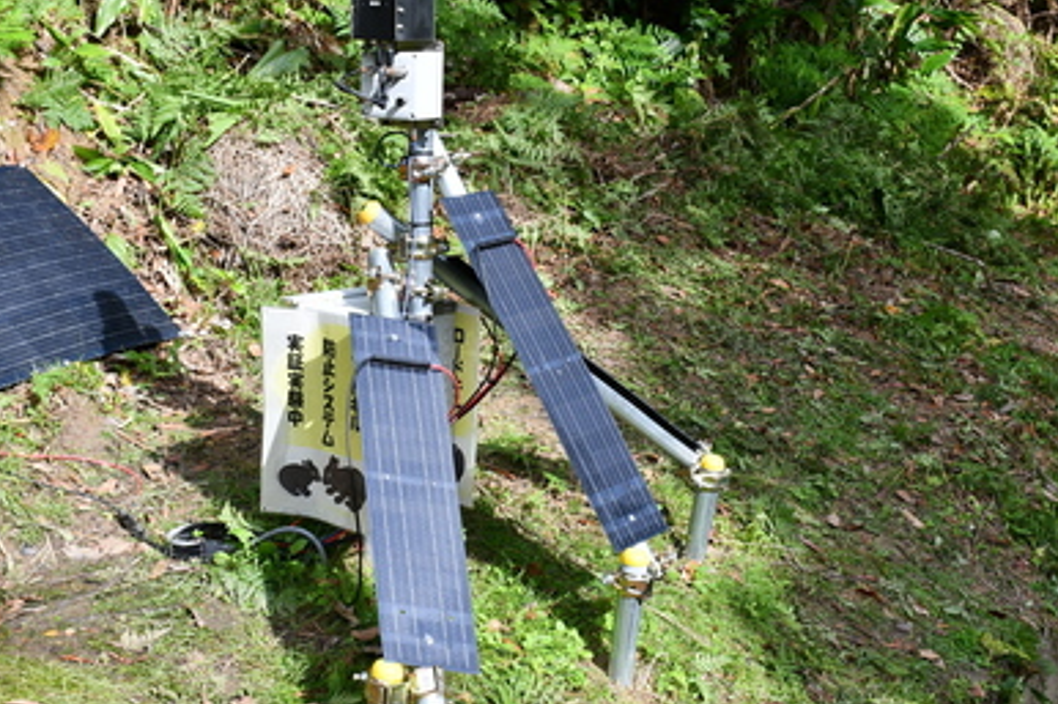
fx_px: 1851
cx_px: 477
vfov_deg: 21.5
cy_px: 299
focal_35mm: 63
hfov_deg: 31.9
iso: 160
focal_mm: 30
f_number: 8
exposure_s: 1/250
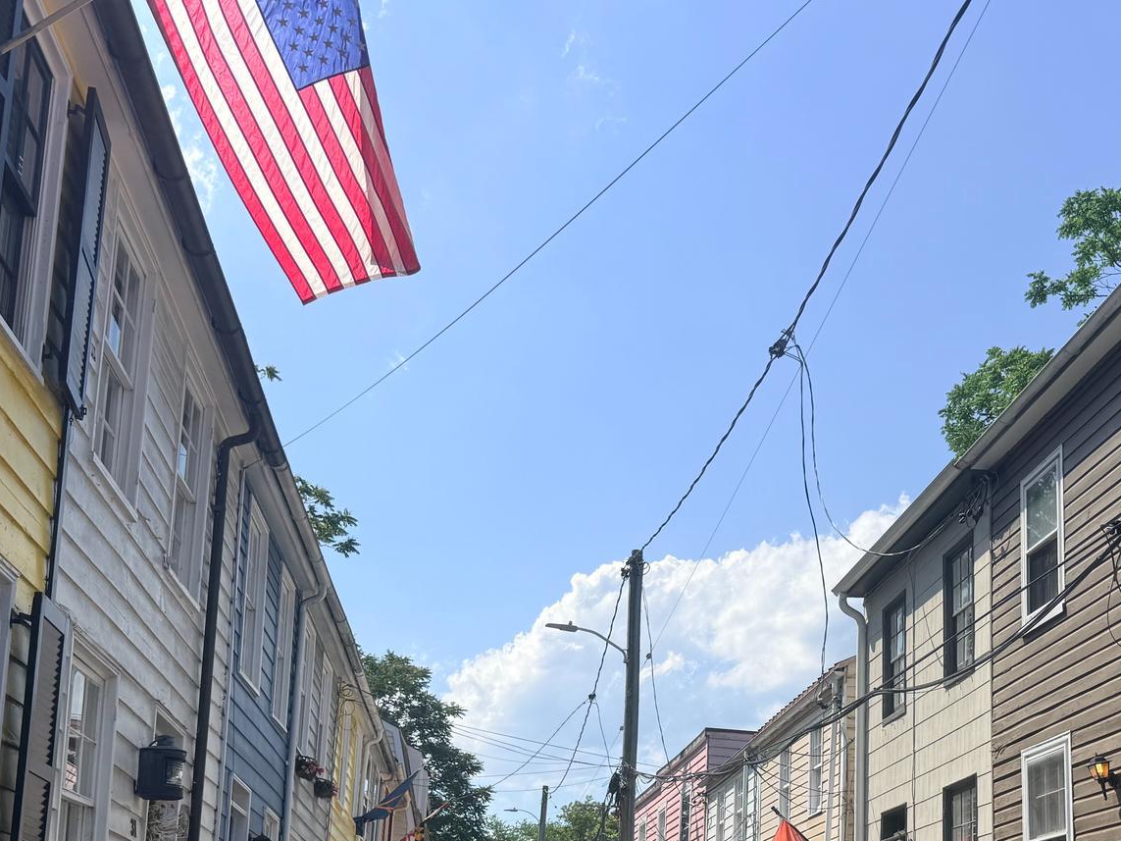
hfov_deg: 43.5
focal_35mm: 43
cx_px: 692
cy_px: 738
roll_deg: -2.2
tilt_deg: +11.6
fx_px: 1392
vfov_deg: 32.1
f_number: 1.78
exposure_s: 1/6711
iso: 80
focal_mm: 6.76
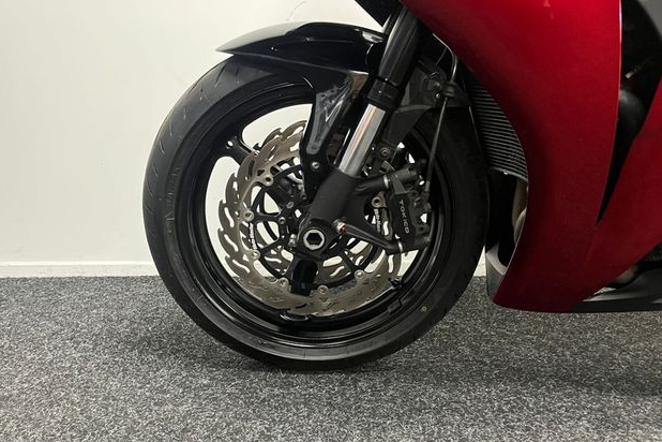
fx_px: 515
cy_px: 218
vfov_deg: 46.4
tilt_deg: -11.8
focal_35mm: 28
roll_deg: -0.1
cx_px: 320
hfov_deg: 65.5
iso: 500
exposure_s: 1/50
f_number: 1.6
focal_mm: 5.1
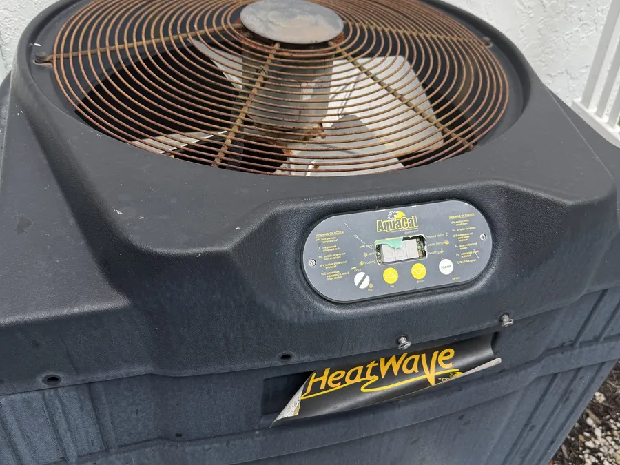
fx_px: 430
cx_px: 310
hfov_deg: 71.6
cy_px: 232
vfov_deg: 56.8
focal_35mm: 24
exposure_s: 1/1292
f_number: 1.78
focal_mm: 6.76
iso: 80
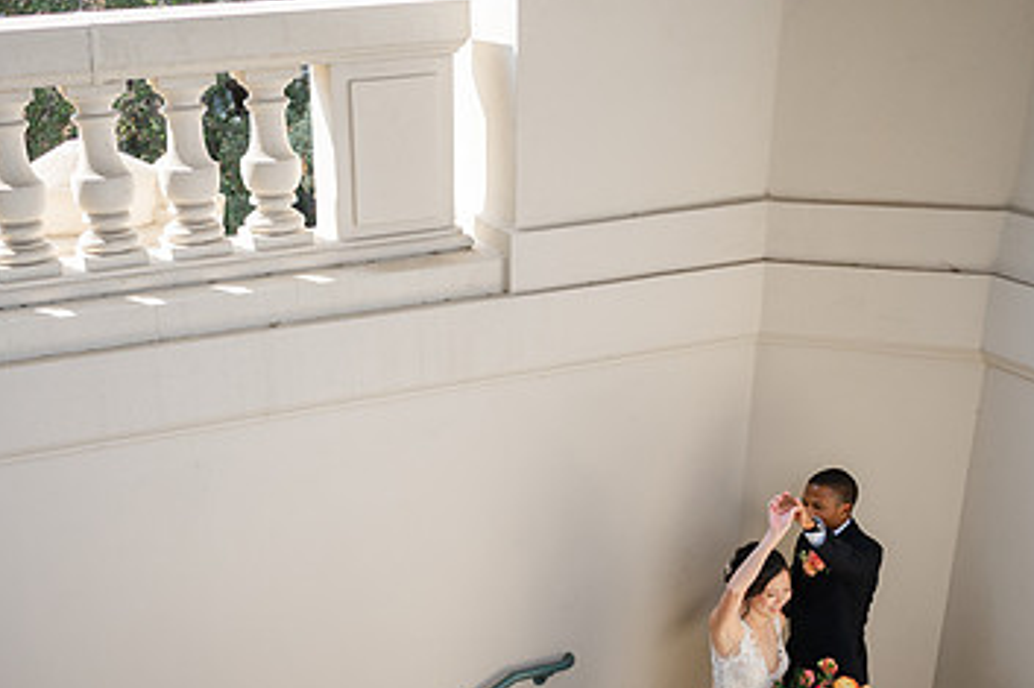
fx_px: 1321
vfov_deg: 28.6
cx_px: 369
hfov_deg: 42.3
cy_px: 542
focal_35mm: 46
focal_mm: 28
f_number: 2.8
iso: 160
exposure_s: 1/800
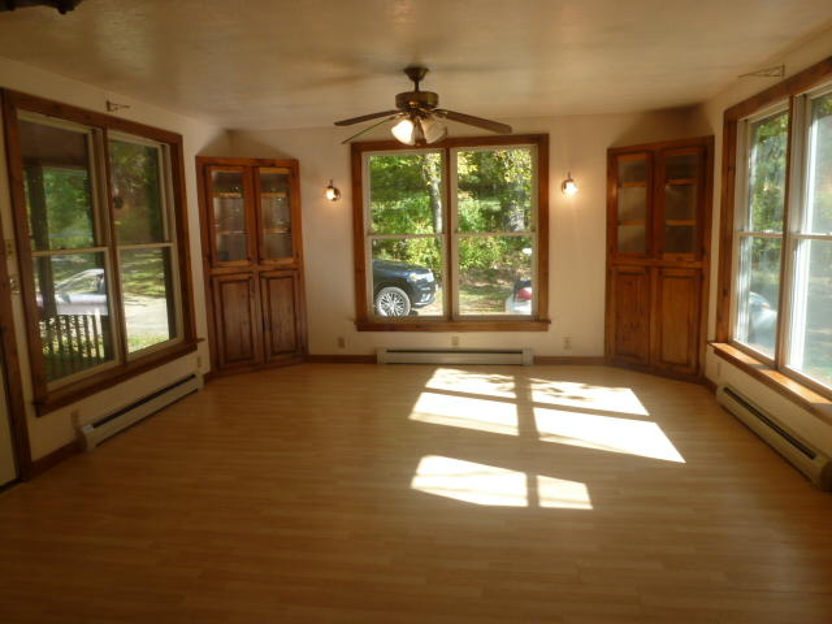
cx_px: 416
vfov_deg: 56.8
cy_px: 312
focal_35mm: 24
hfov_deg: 71.6
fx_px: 577
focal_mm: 4.3
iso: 100
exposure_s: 1/80
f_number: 3.3
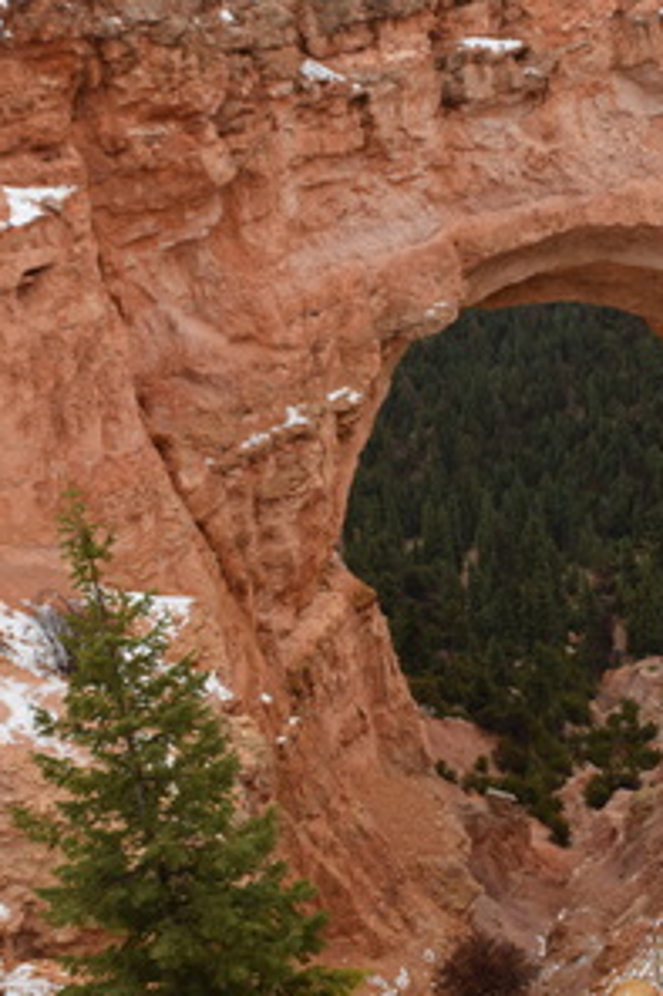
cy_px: 417
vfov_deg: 34.4
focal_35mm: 58
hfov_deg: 23.2
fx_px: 1604
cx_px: 473
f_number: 7.1
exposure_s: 1/200
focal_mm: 22
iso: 400
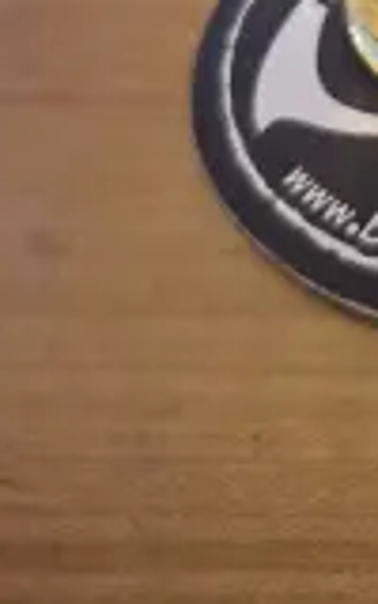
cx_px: 514
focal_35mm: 61
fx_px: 1005
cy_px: -128
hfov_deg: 19.4
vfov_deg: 28.8
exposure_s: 1/60
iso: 640
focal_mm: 5.4
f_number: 1.8
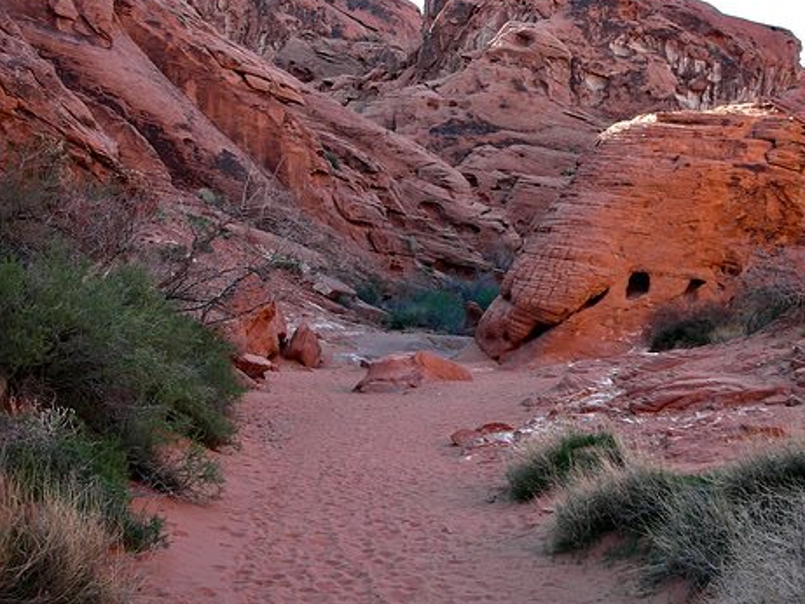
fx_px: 1023
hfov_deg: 42.9
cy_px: 242
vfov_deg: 32.8
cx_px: 419
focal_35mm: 44
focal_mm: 5.8
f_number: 3
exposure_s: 1/86.4
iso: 50
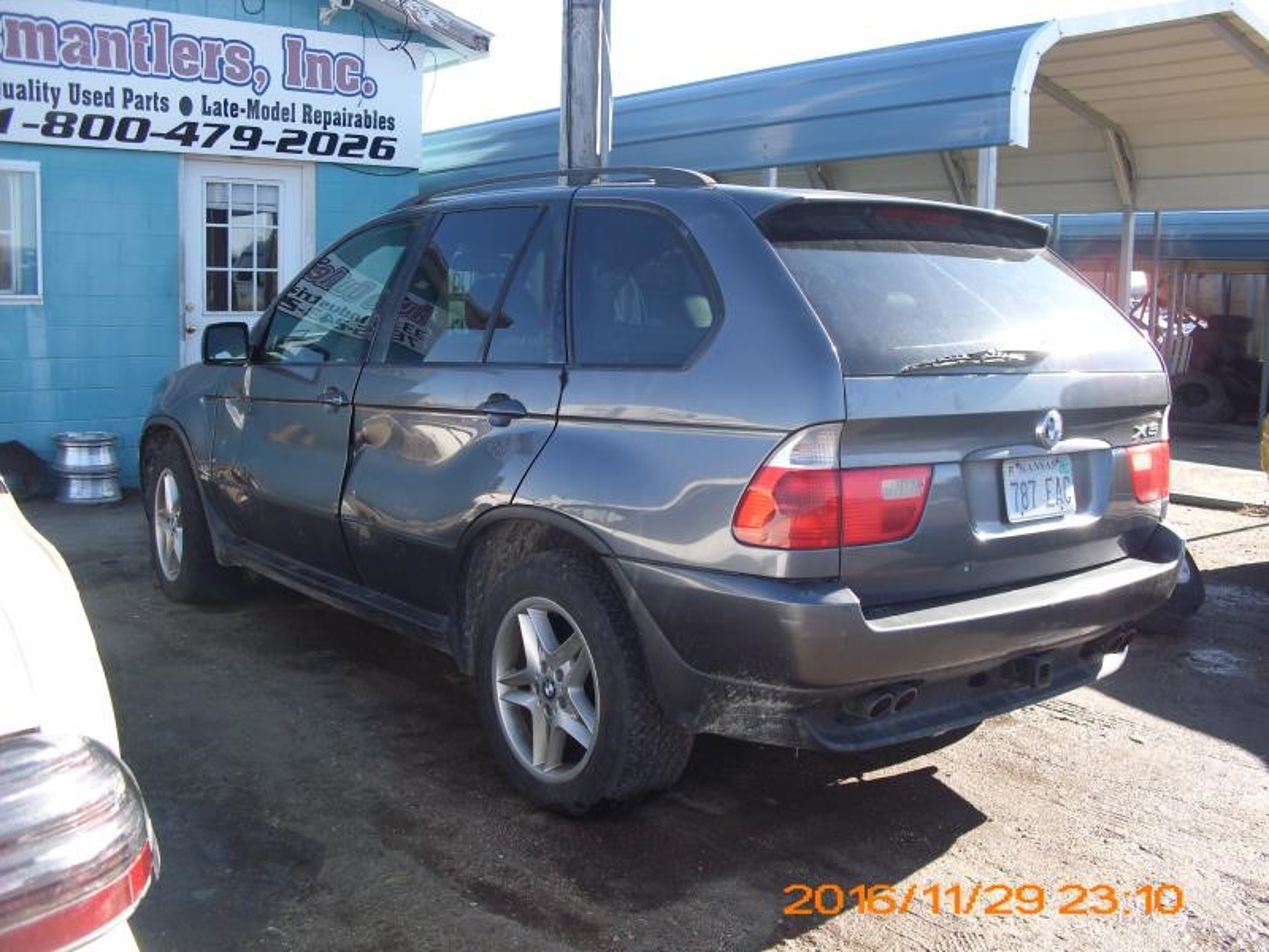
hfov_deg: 51.4
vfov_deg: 39.7
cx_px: 634
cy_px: 476
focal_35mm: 36
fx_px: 1320
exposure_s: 1/320
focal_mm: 6.3
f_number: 3.1
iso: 80
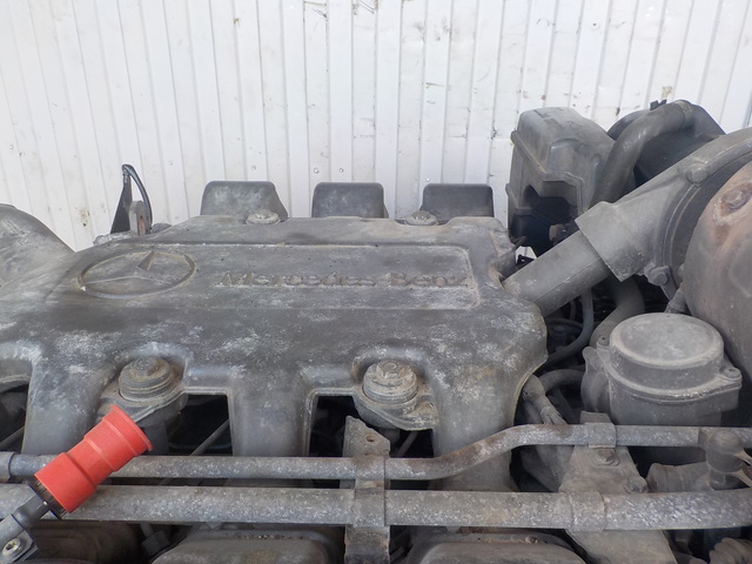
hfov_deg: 60.0
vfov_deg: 46.8
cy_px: 282
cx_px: 376
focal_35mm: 30
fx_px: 652
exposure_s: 1/30
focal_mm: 4.1
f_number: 3.3
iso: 125
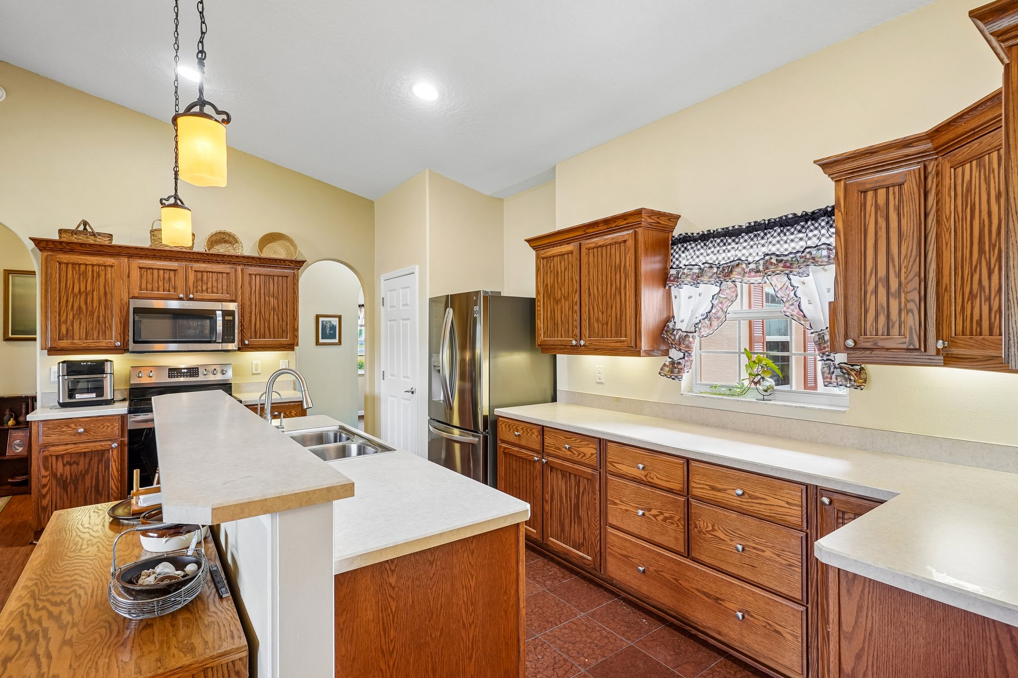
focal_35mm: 17
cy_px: 339
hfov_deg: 93.3
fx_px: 481
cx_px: 509
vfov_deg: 70.4
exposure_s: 1/6
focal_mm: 17
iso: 400
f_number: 9
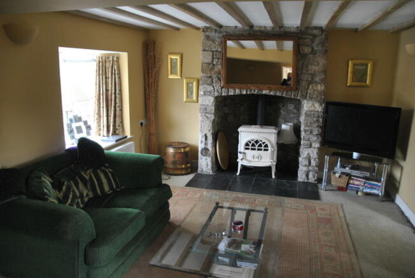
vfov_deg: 48.1
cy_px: 139
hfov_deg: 67.3
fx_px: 312
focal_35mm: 27
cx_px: 208
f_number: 3.5
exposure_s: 1/30
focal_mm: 18
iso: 400
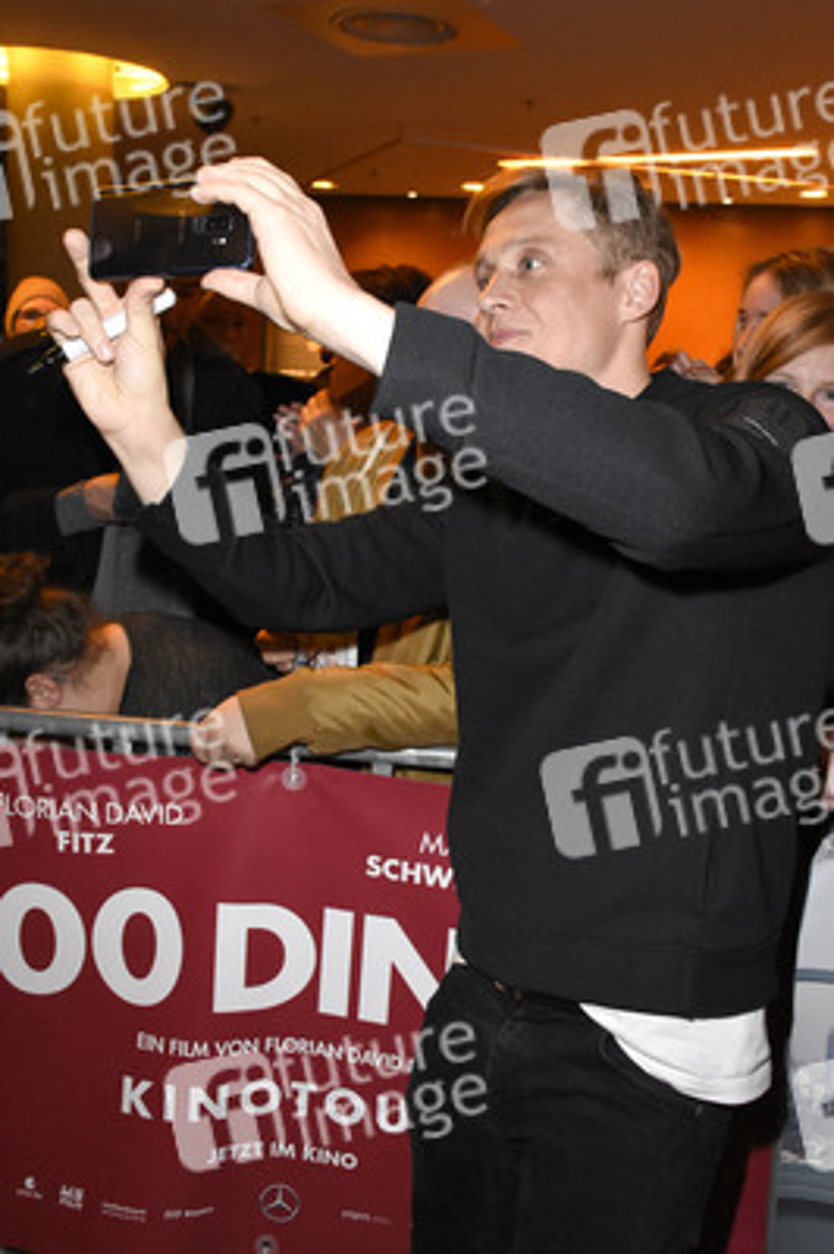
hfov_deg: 39.9
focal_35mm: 33
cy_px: 627
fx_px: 1149
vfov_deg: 57.3
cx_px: 417
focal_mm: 22
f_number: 6.3
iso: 5000
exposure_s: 1/60
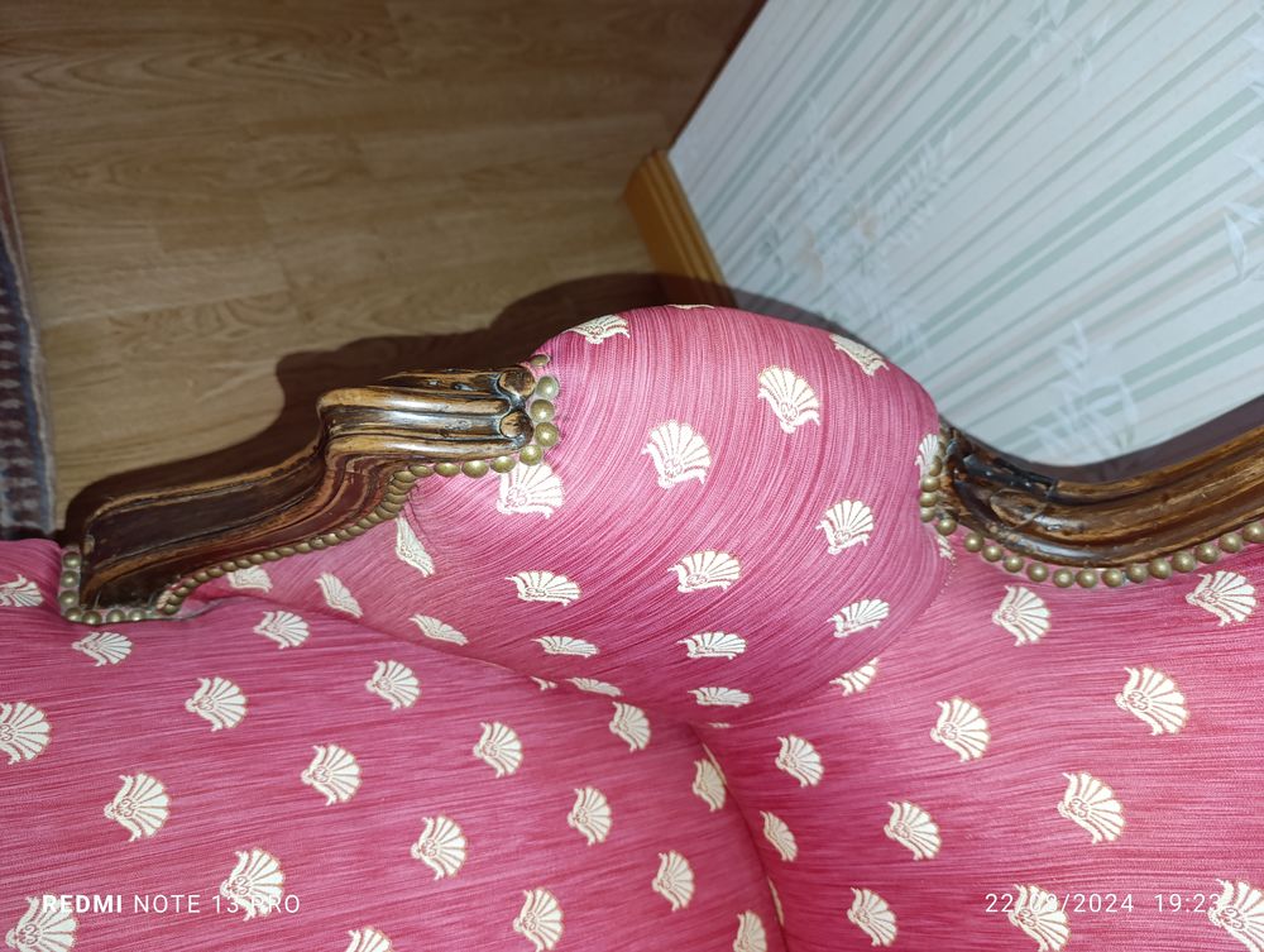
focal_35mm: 23
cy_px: 476
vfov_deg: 59.0
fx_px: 841
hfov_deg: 73.8
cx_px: 632
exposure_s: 1/33.3
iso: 1250
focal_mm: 6.14
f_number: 1.6
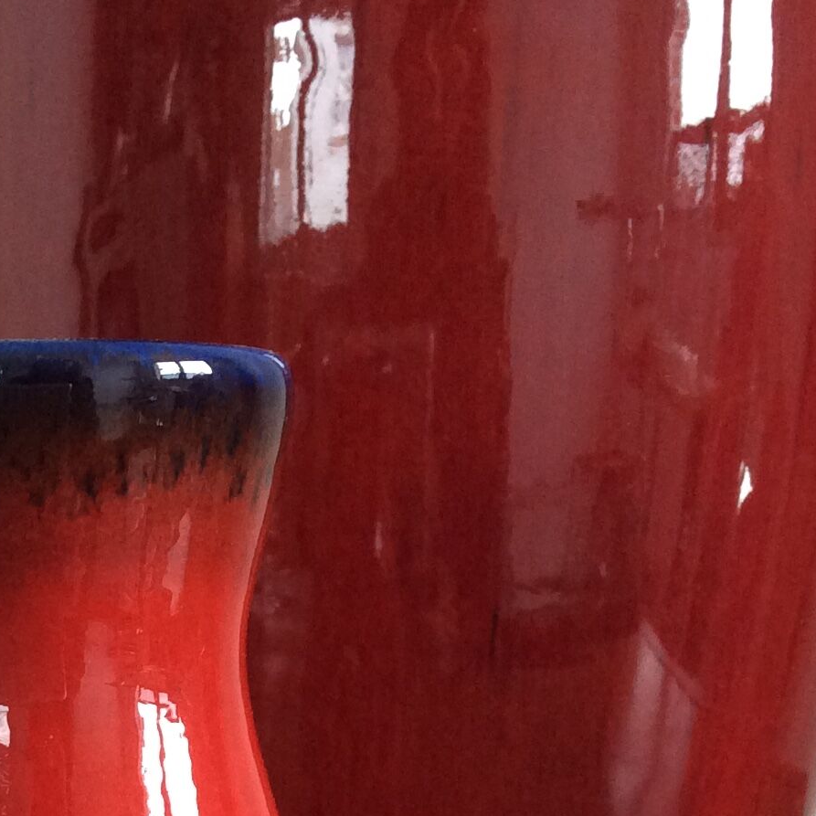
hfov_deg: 20.8
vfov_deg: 20.5
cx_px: 114
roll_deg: +0.4
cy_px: 804
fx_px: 2187
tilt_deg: -7.2
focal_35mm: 82
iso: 80
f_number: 2.4
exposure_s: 1/25
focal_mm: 3.3
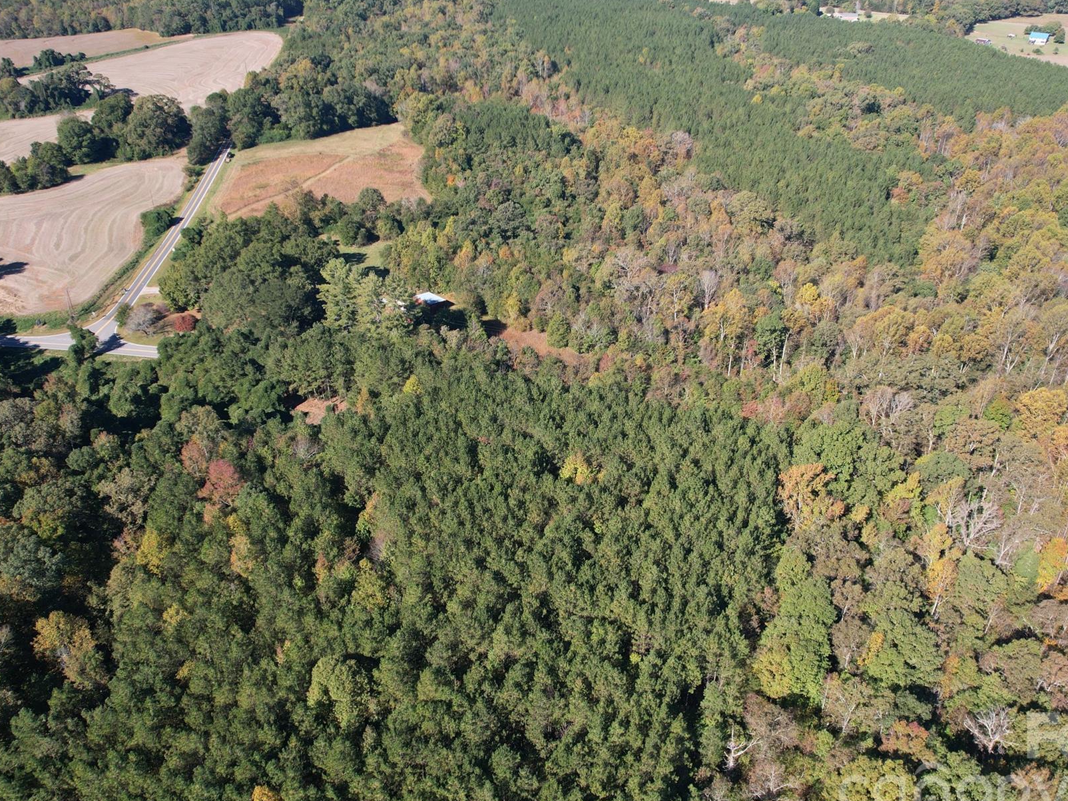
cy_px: 389
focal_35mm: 27
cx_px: 557
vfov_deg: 51.3
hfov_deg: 65.3
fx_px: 833
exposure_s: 1/800
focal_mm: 8.38
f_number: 2.8
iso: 100
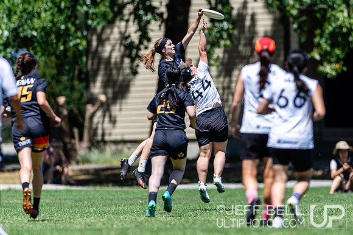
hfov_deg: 2.7
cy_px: 93
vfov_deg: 1.8
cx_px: 228
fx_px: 7457
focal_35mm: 761
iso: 100
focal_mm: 400
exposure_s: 1/1600
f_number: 3.2
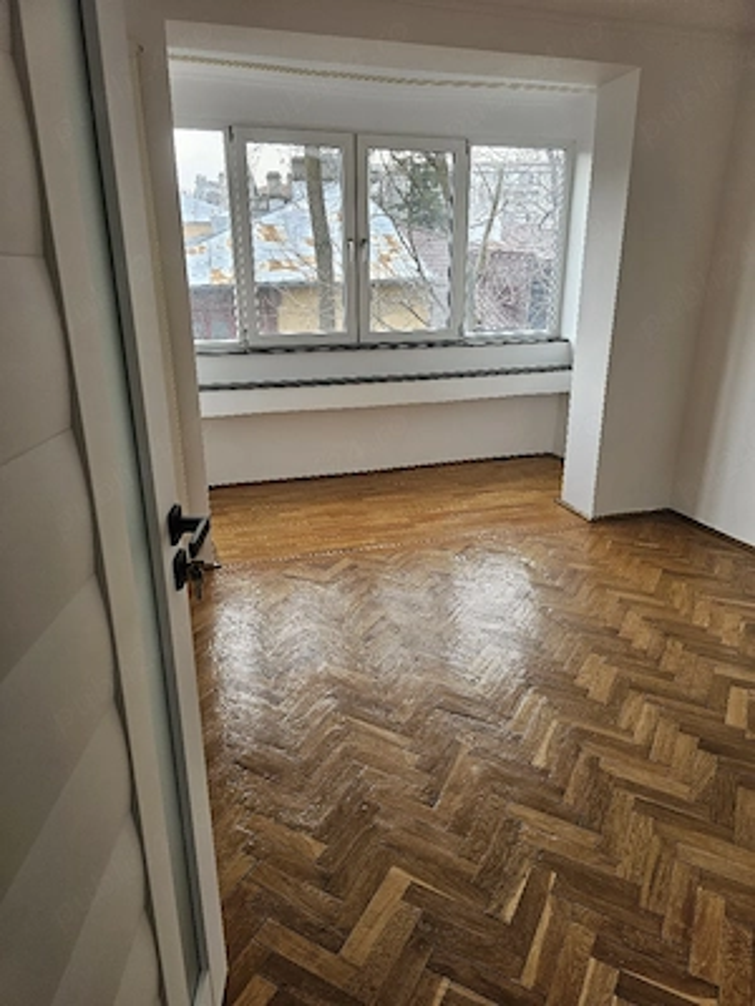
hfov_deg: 58.9
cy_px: 503
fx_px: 669
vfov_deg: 73.9
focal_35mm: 23
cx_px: 378
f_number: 1.7
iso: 40
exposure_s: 1/101
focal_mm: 6.3
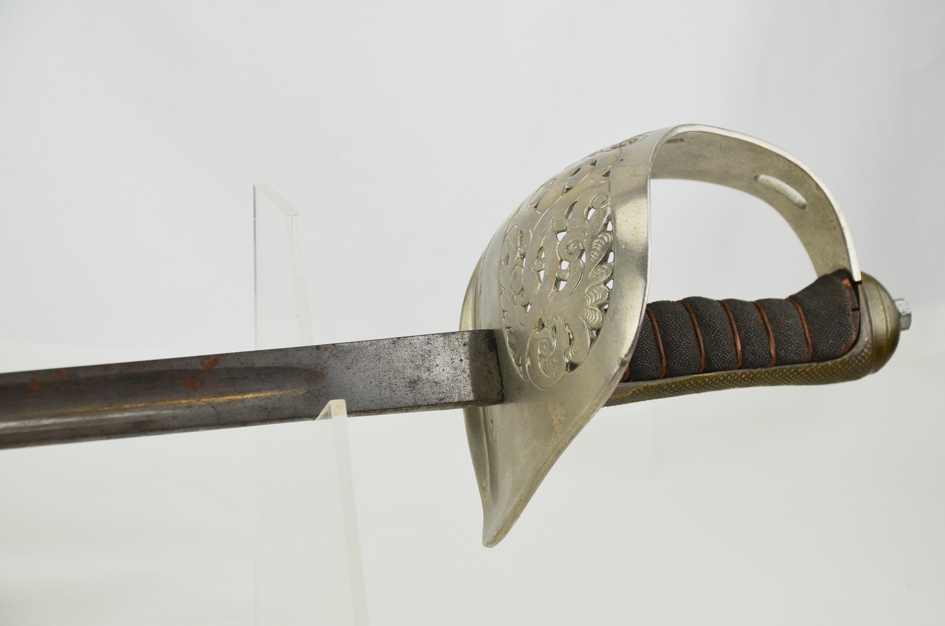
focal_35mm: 105
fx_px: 2751
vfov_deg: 13.0
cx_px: 472
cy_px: 313
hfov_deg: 19.5
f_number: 5.3
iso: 450
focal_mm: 70
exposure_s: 1/250
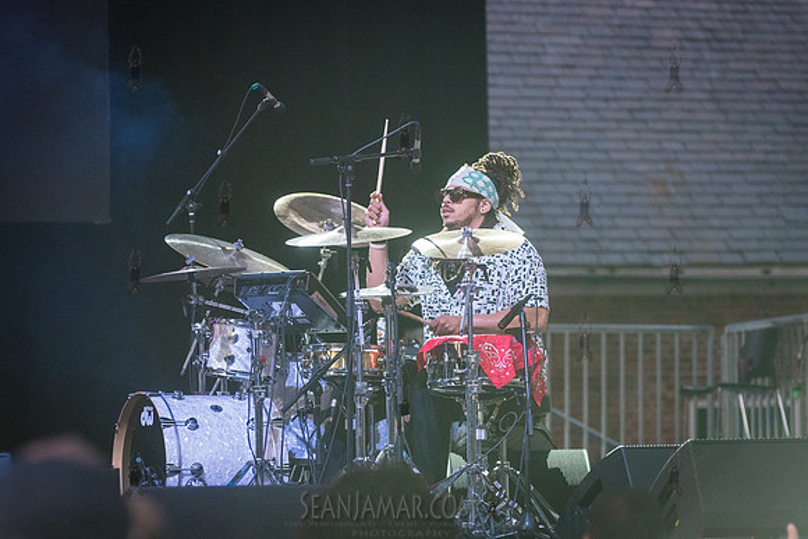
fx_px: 3832
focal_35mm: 171
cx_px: 432
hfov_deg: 12.0
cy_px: 248
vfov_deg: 8.0
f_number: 4
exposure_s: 1/400
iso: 5000
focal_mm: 145
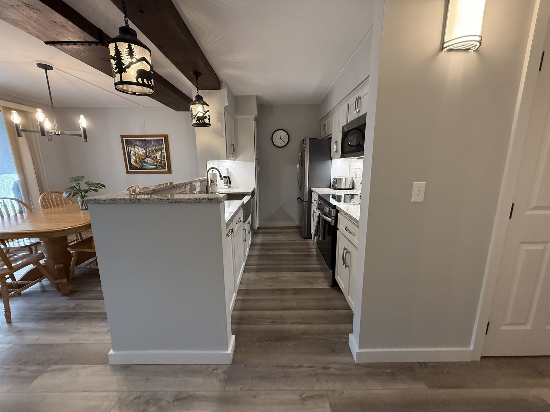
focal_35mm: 14
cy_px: 206
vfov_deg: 85.7
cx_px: 275
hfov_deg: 102.1
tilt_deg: -10.5
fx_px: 222
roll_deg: +0.7
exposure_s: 1/120
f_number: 2.2
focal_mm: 2.22
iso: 400
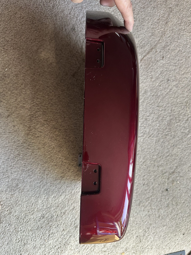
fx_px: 177
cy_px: 128
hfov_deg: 56.8
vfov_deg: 71.6
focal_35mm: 24
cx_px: 96
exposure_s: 1/116
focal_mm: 6.86
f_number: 1.78
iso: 250
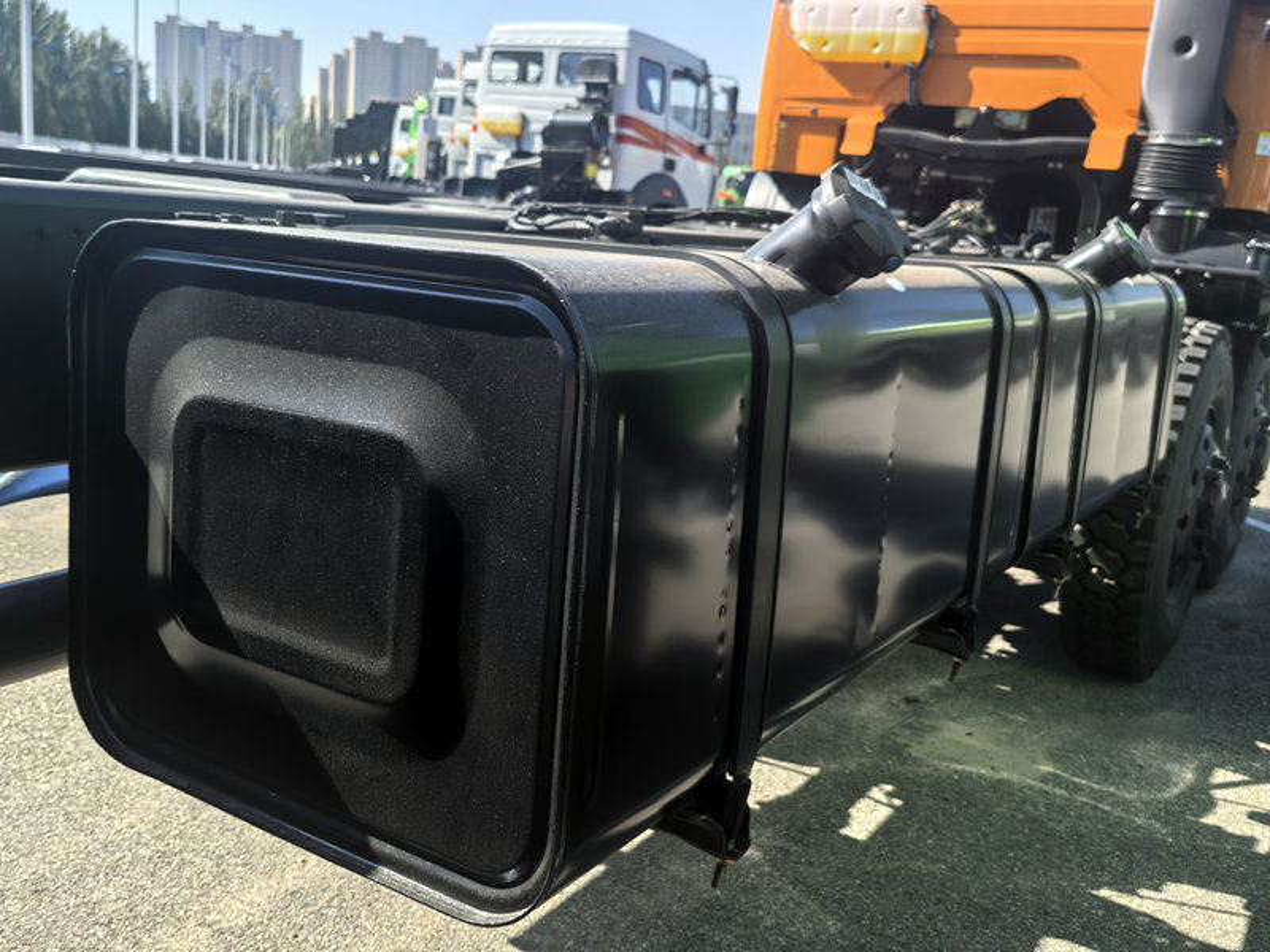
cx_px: 635
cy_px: 476
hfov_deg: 61.7
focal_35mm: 29
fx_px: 1064
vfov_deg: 48.2
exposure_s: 1/5291
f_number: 1.4
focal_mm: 5.75
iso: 50
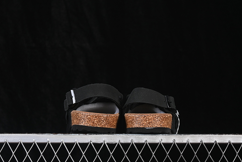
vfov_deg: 17.5
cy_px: 81
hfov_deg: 26.0
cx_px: 121
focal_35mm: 78
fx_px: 524
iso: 160
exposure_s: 1/60
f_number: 6.3
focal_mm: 50
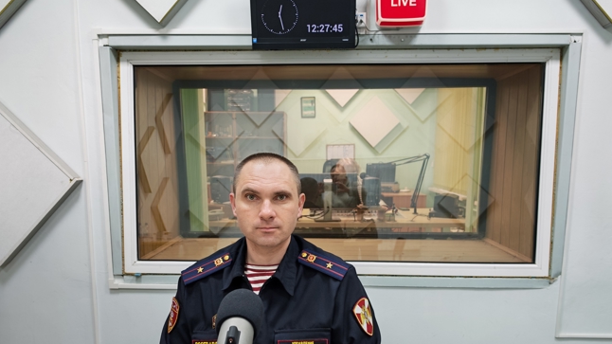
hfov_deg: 69.9
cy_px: 232
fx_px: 438
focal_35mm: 27
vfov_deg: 42.2
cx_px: 315
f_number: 2
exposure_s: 1/100
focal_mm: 6.83
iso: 200
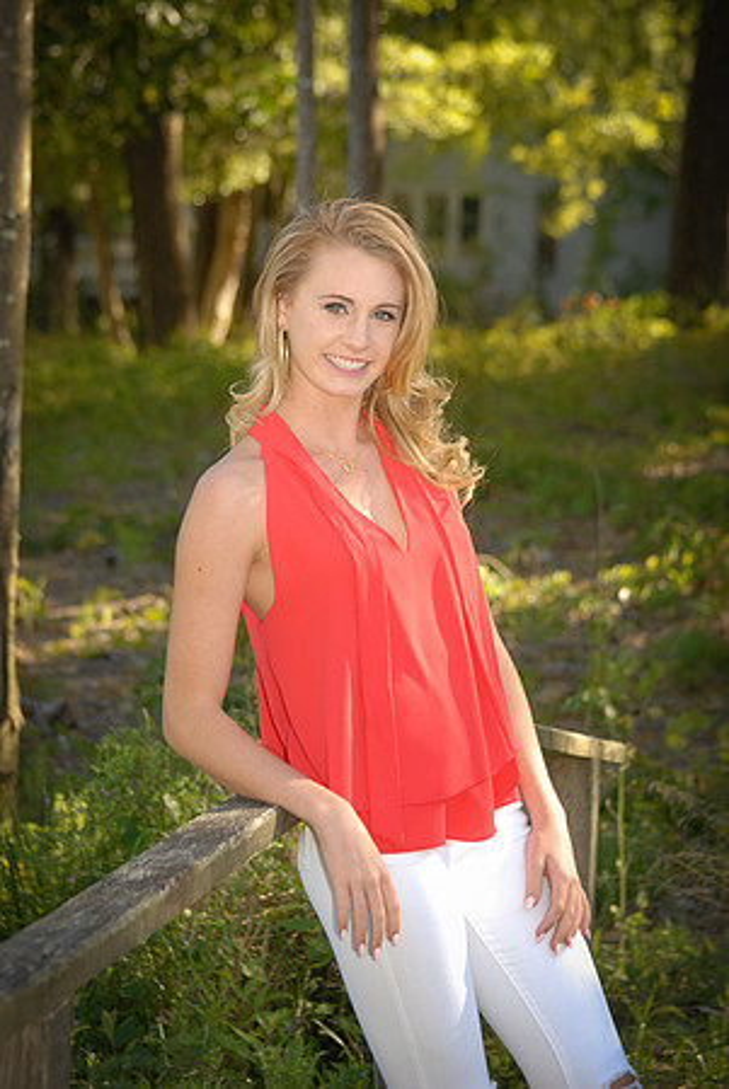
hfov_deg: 10.7
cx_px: 364
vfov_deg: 15.9
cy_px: 544
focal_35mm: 129
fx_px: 3909
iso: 400
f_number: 5
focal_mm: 86
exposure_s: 1/250
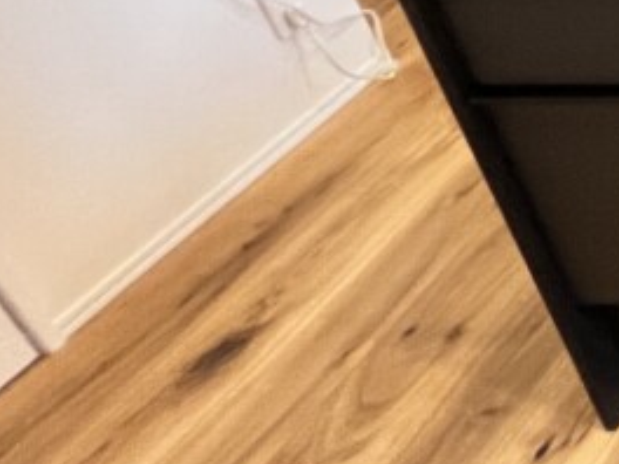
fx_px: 1127
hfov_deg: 15.4
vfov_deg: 19.9
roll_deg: -0.6
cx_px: 1477
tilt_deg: -26.9
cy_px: -251
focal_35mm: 63
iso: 200
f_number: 1.8
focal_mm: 1.57
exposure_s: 1/60
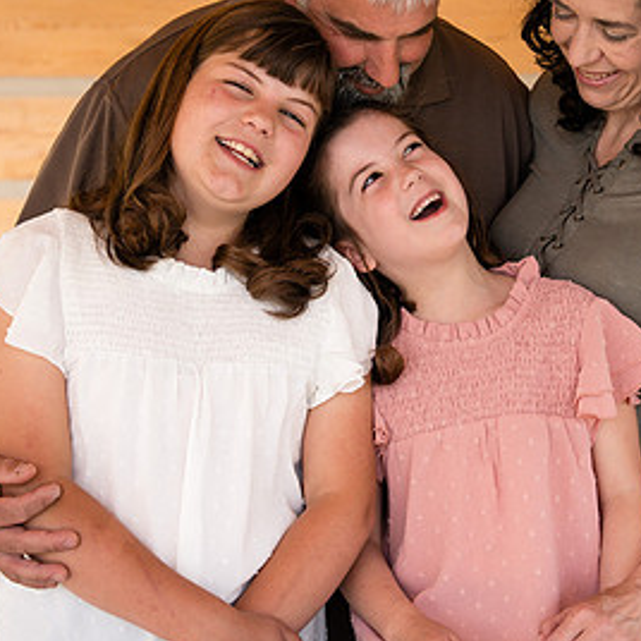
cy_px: 250
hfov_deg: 13.5
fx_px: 2703
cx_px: 431
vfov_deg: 13.5
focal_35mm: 129
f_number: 5.6
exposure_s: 1/250
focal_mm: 70
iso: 200
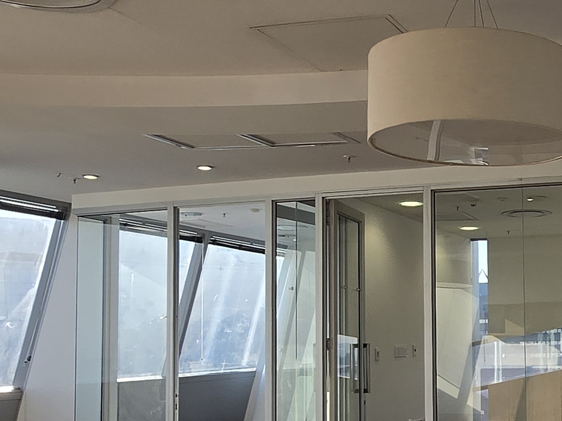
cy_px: 287
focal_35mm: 50
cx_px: 613
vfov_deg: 28.9
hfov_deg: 33.5
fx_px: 812
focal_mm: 1.7
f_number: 2.2
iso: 25
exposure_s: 1/130
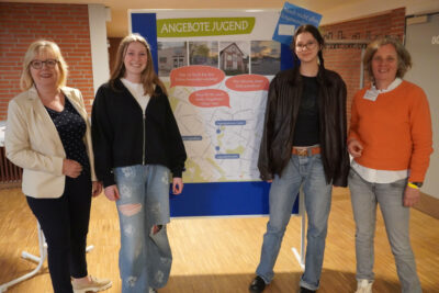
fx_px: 403
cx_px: 220
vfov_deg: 40.0
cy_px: 146
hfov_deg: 57.2
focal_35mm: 33
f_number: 4
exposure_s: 1/80
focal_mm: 22
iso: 6400
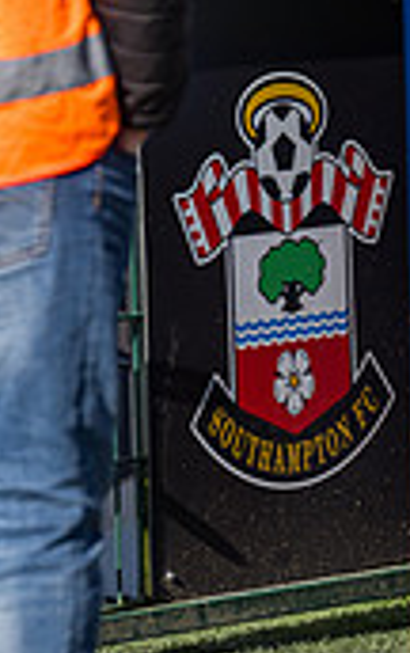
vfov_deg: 3.8
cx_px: 1006
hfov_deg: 2.4
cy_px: 59
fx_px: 9782
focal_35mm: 549
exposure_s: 1/1600
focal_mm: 160
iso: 100
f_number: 5
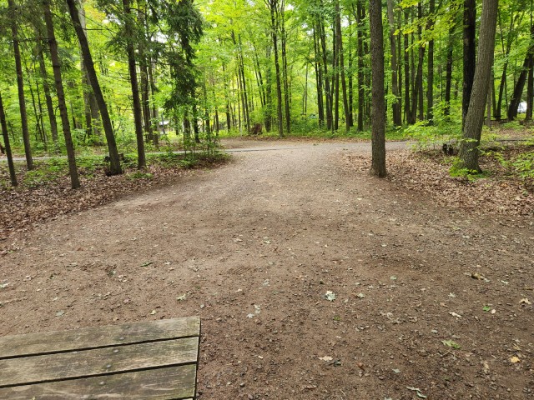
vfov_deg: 58.9
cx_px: 267
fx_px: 355
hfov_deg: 73.9
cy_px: 200
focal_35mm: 23
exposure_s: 1/120
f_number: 1.8
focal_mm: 5.4
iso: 160
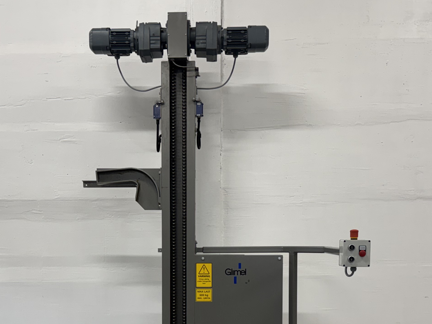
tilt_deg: -4.0
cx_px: 187
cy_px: 283
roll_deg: +0.1
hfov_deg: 37.4
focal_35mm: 51
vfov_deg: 27.7
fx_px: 637
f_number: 1.78
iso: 80
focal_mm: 6.76
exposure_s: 1/100
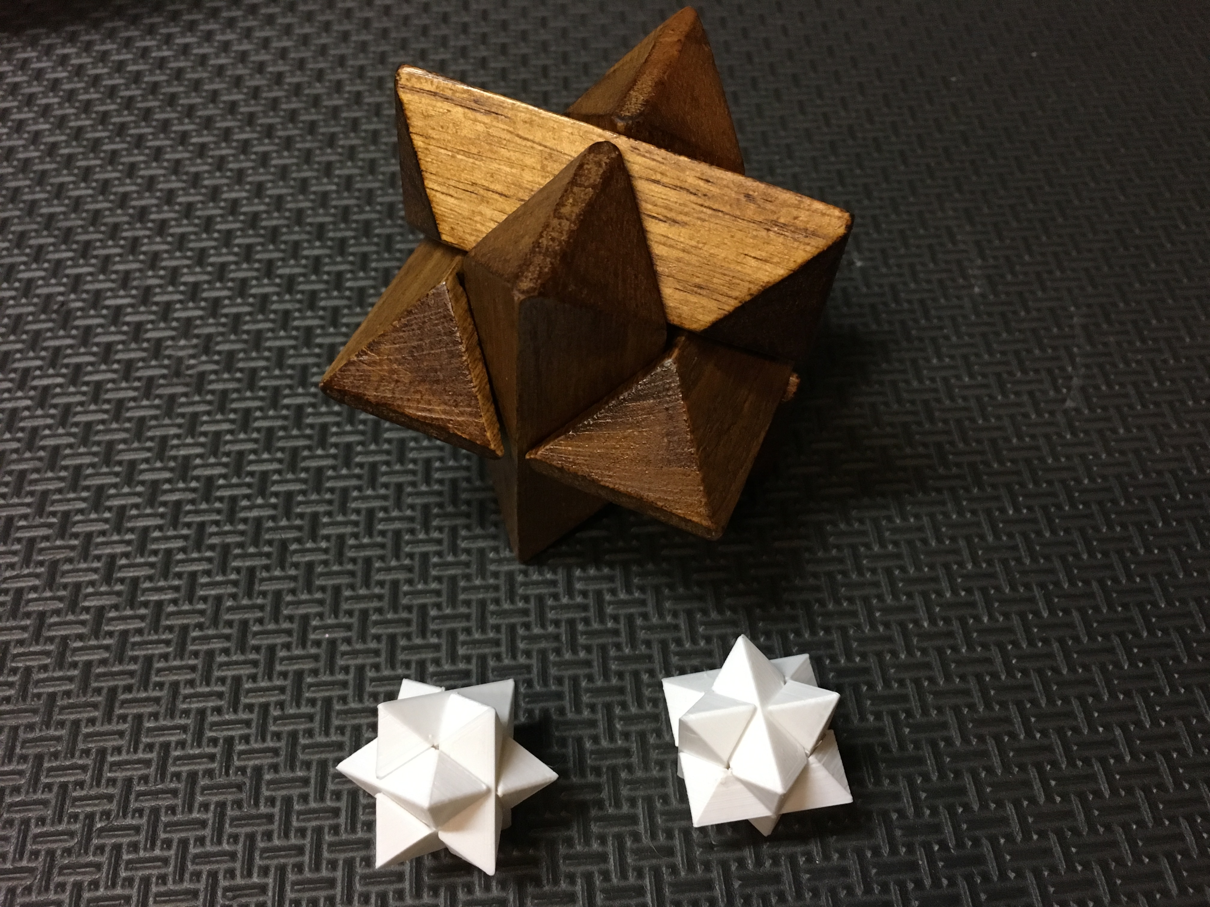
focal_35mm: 29
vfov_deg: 48.2
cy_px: 454
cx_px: 605
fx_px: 1014
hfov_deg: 61.7
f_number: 2.2
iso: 200
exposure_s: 1/30
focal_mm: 4.15
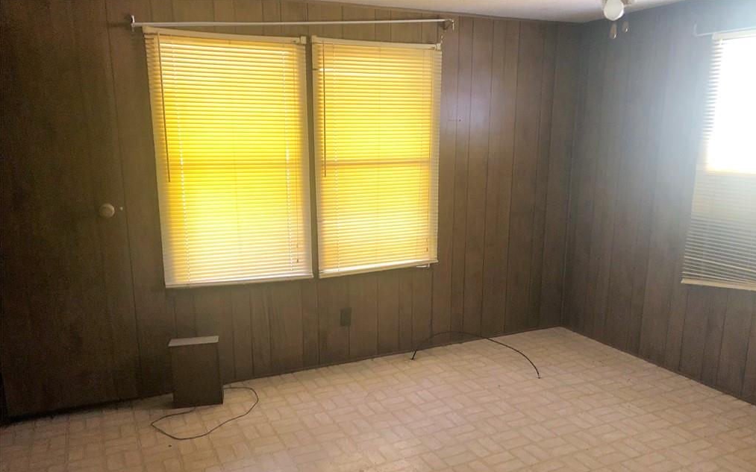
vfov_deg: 41.6
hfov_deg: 62.9
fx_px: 618
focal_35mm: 30
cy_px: 283
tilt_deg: -12.0
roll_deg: -0.6
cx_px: 381
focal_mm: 3.99
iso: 100
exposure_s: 1/15
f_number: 1.8
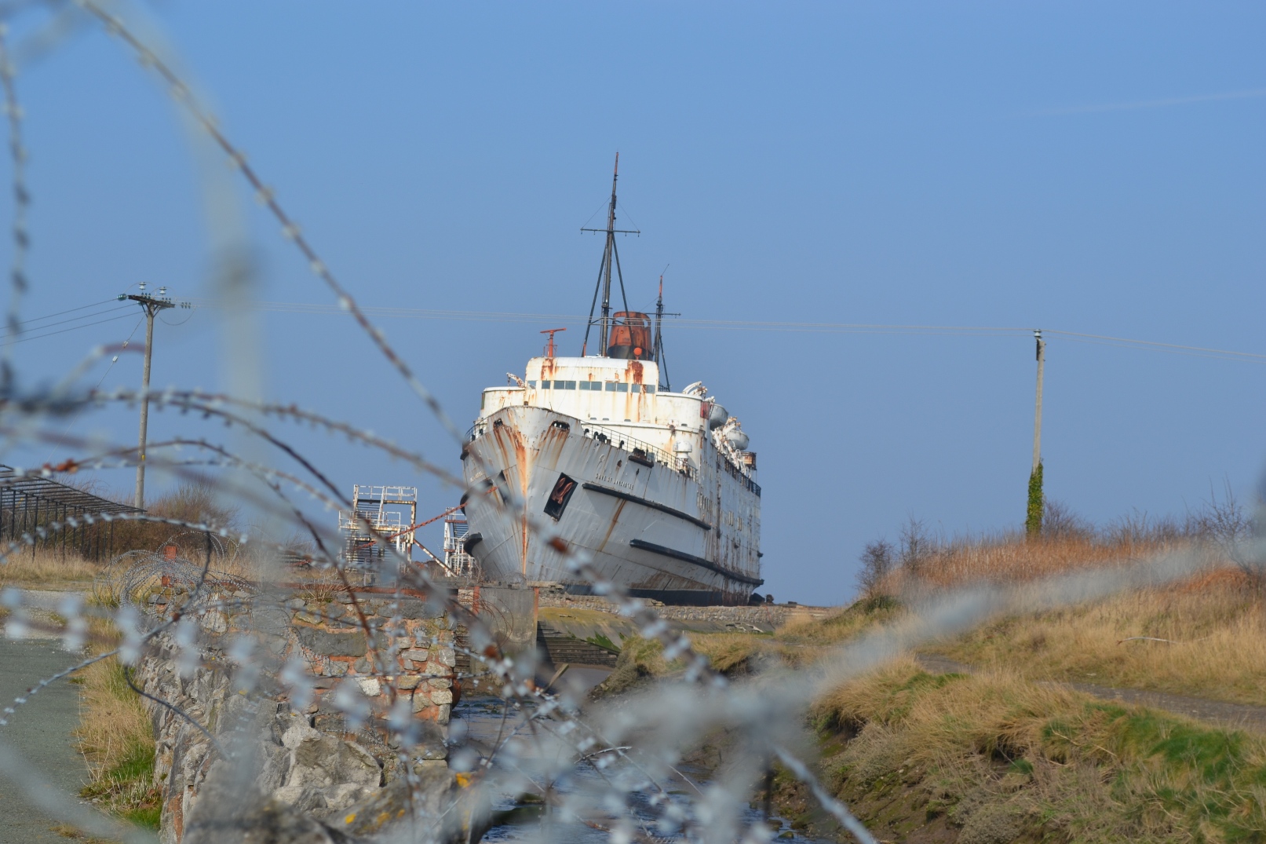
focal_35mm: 82
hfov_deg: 24.6
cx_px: 633
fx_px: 2901
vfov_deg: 16.5
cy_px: 422
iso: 100
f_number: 9
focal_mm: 55
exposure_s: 1/320
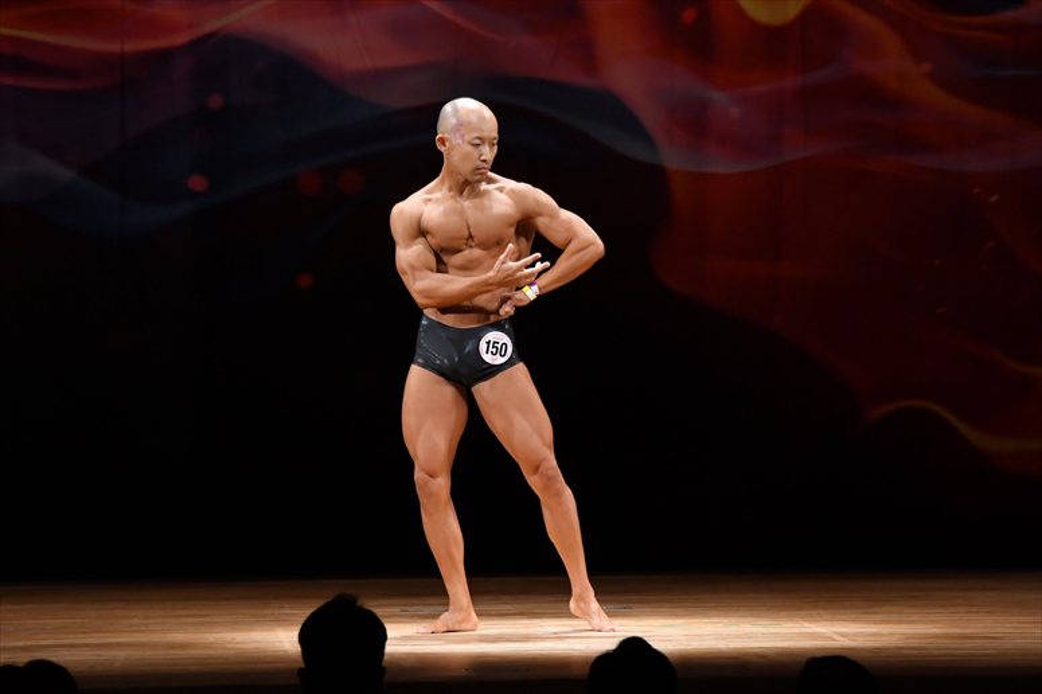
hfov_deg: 9.2
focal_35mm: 225
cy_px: 347
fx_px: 6509
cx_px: 521
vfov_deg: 6.1
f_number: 5.6
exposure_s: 1/400
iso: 3200
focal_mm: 150
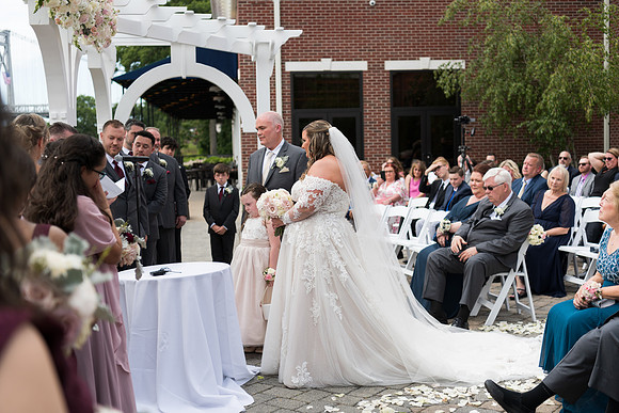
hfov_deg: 39.6
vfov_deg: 27.0
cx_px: 310
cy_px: 206
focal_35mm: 50
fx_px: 860
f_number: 2.8
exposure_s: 1/1000
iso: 64
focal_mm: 50
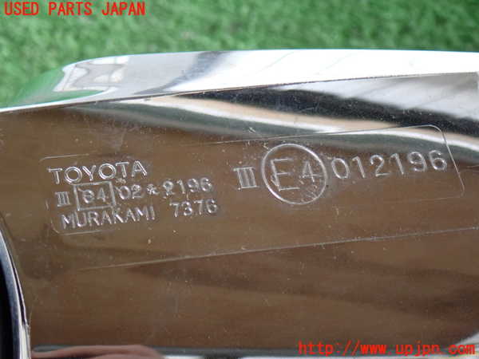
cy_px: 180
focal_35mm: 94
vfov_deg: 15.7
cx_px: 240
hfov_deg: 20.9
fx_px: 1301
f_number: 4.7
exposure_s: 1/80
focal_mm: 16.79
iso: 800
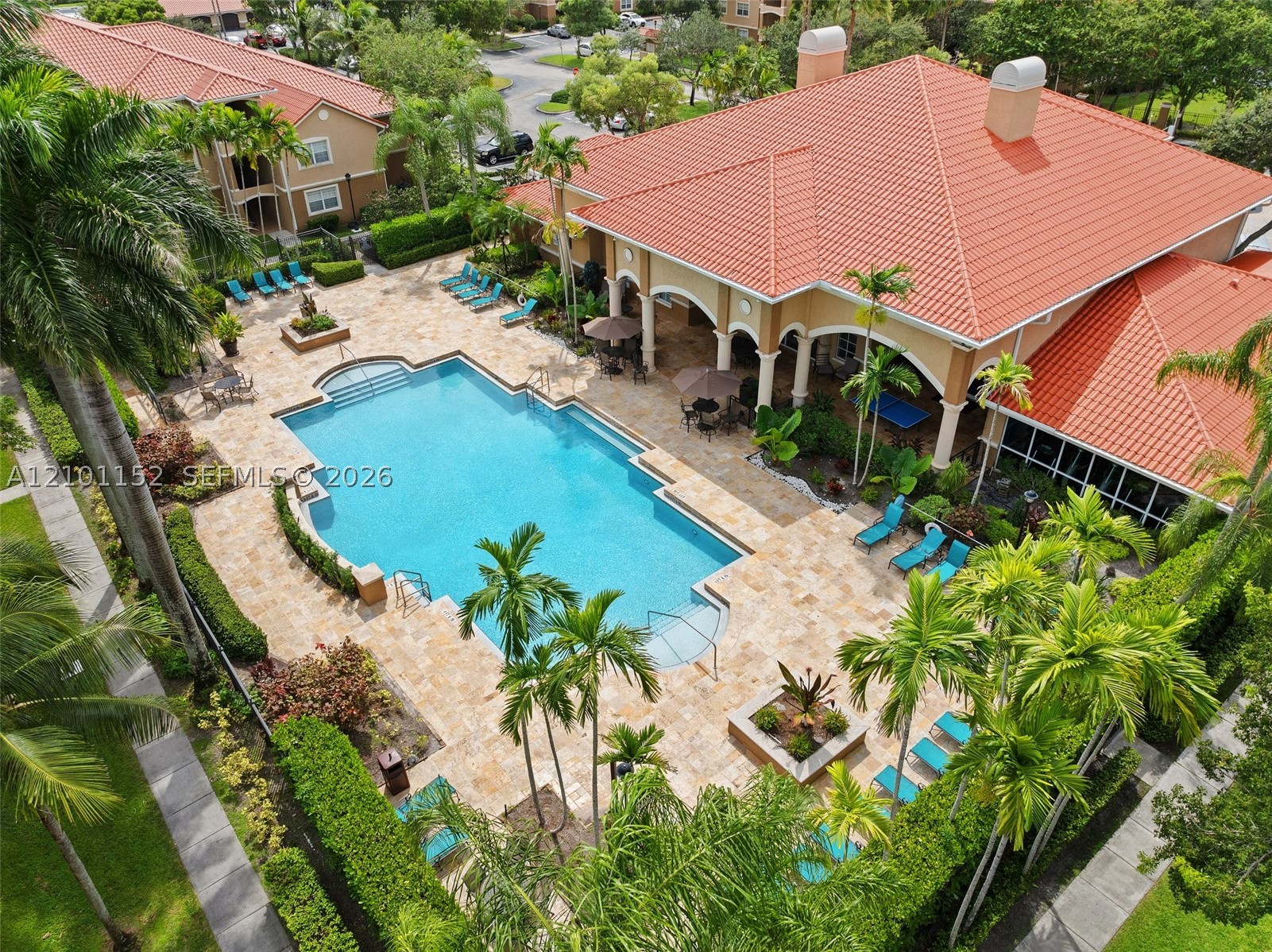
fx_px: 881
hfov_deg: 71.6
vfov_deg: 56.7
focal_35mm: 24
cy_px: 476
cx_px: 636
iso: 130
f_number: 2.8
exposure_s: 1/800
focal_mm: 12.29
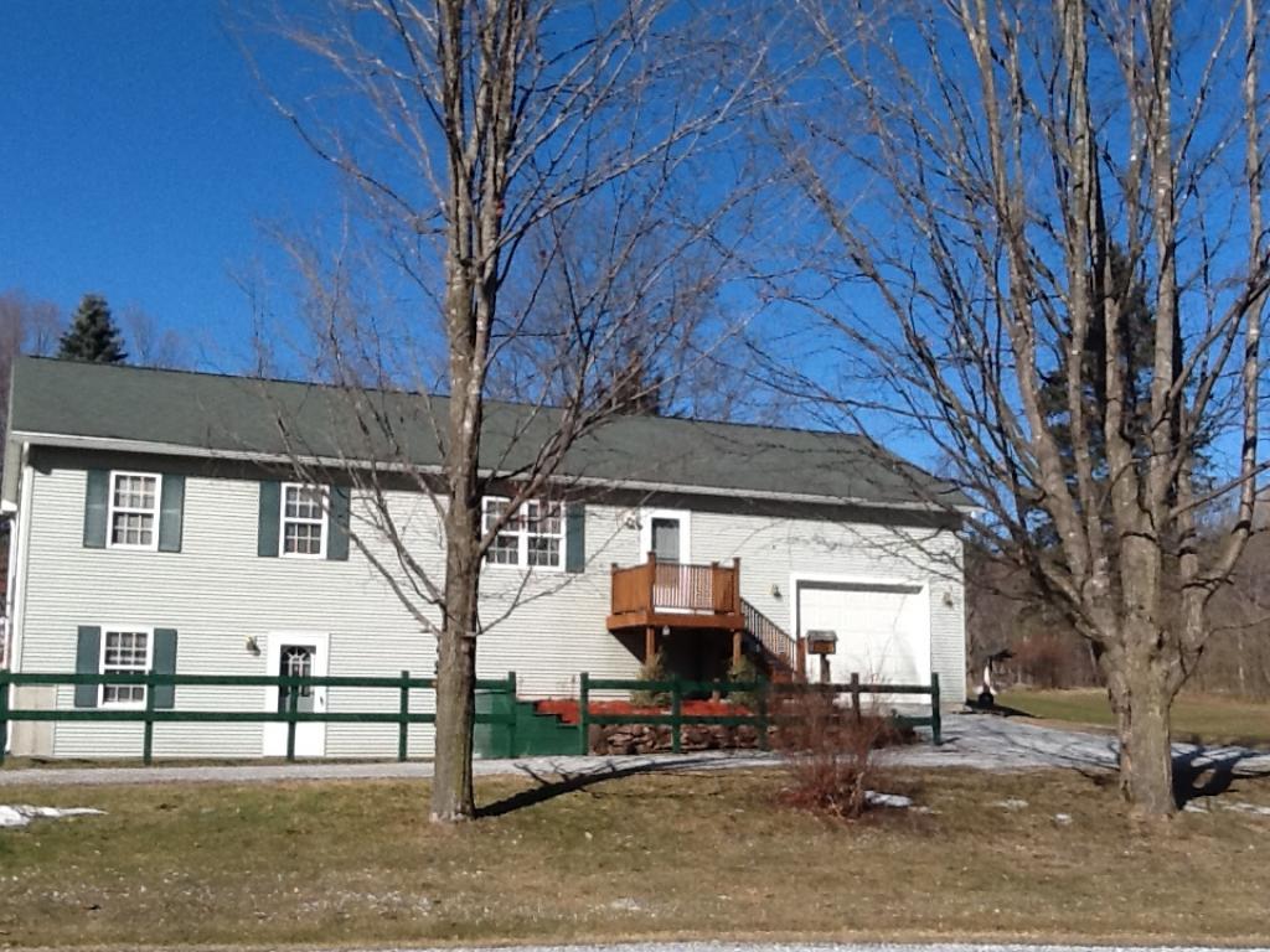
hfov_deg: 42.9
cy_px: 476
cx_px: 635
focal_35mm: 44
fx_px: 1614
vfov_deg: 32.9
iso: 50
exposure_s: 1/1912
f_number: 2.4
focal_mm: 2.03
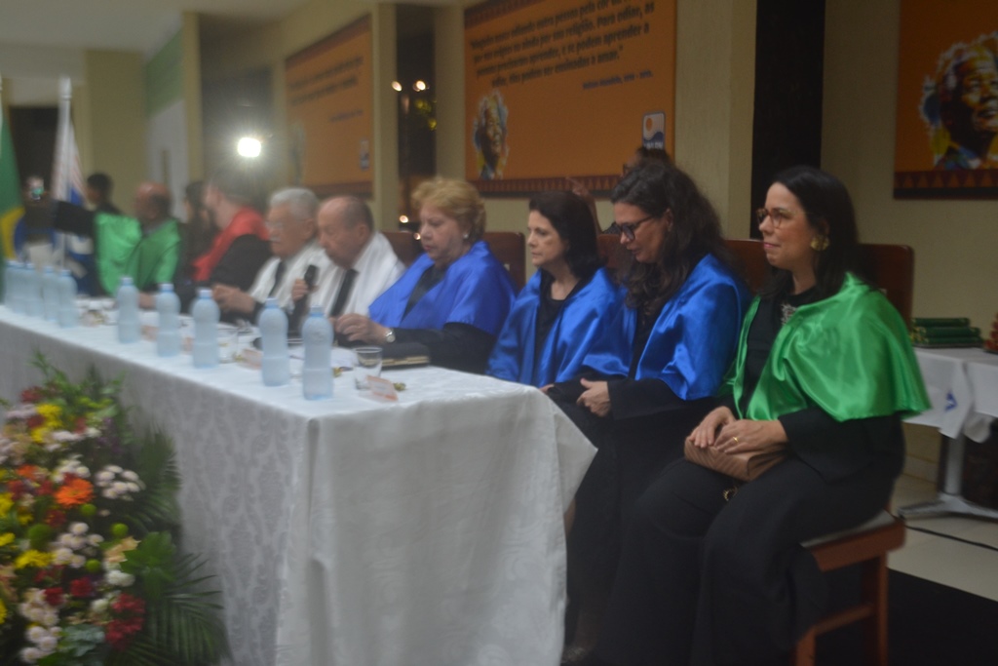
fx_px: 1081
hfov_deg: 49.5
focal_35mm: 39
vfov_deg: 34.2
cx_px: 499
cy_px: 333
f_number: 4.2
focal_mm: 26
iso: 400
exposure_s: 1/40
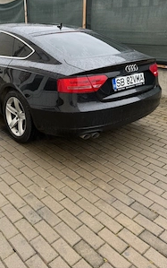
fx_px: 247
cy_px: 90
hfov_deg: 36.6
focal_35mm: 34
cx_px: 46
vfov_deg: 55.5
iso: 80
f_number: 1.78
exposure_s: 1/183
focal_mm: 6.76
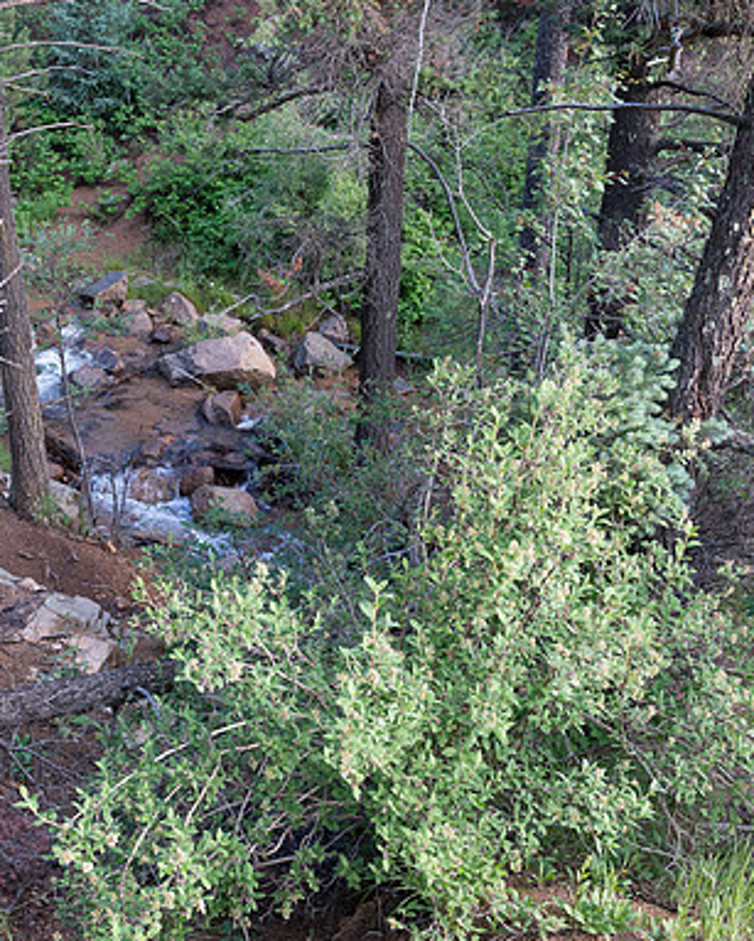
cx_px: 135
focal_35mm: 44
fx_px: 1226
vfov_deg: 42.0
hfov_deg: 33.1
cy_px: 469
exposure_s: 1/200
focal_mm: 31
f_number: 8
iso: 2800
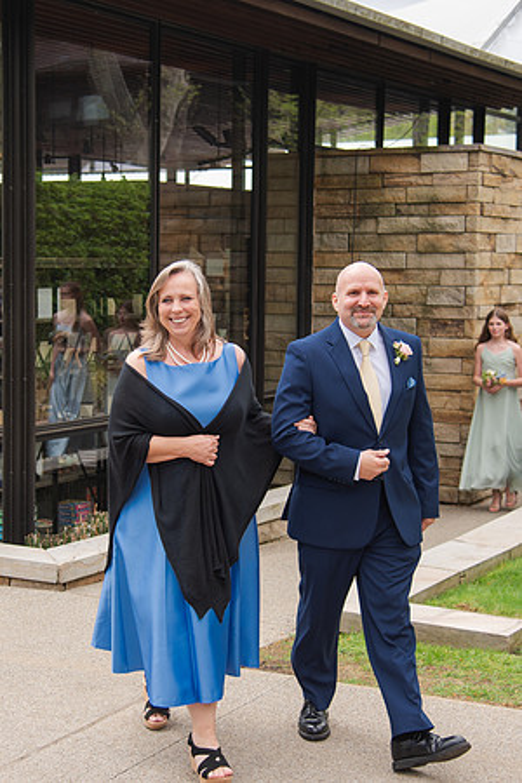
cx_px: 172
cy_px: 367
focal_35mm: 70
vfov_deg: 28.8
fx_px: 1523
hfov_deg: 19.4
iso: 100
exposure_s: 1/400
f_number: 4
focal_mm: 44
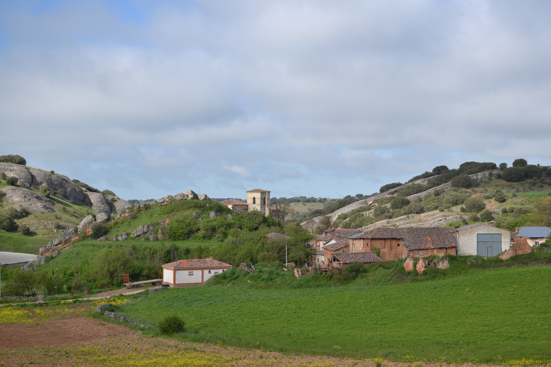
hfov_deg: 37.9
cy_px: 184
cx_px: 276
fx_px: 803
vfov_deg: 25.8
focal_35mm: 52
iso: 100
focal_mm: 35
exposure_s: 1/1250
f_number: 3.5
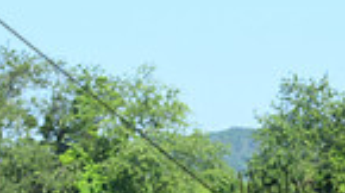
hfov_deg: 7.3
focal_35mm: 294
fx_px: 2685
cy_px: 316
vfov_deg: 4.1
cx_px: 371
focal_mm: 70
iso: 250
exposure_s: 1/1166
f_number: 4.5
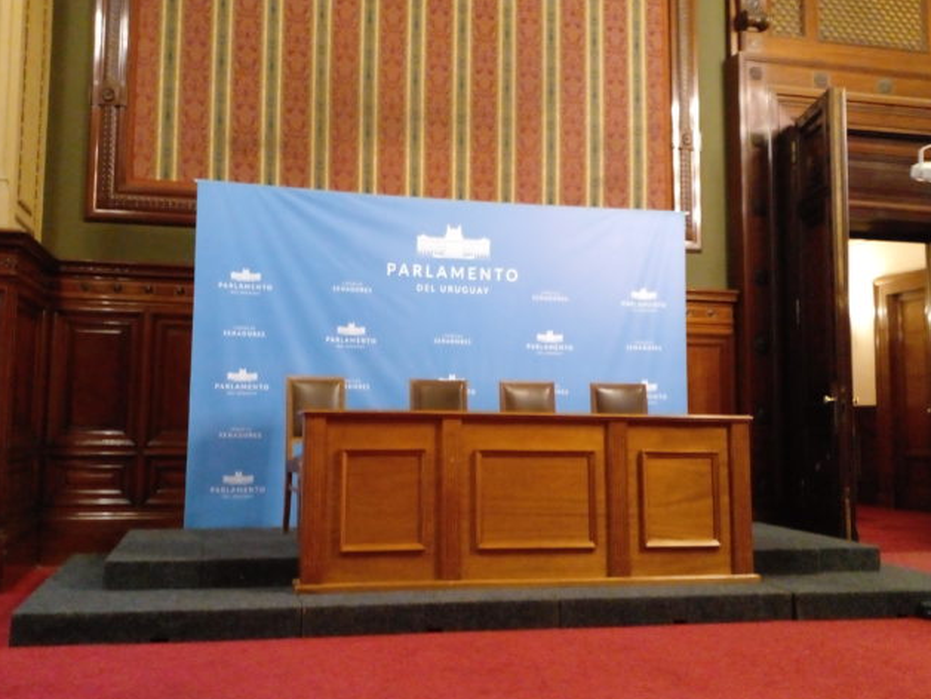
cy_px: 341
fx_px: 888
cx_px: 411
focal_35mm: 33
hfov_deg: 55.2
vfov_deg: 42.9
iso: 640
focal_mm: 3.6
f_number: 1.9
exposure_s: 1/20
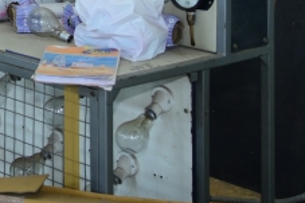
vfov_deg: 9.9
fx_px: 1134
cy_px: -120
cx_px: -188
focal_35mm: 134
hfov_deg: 14.1
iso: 1000
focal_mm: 38
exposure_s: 1/125
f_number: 4
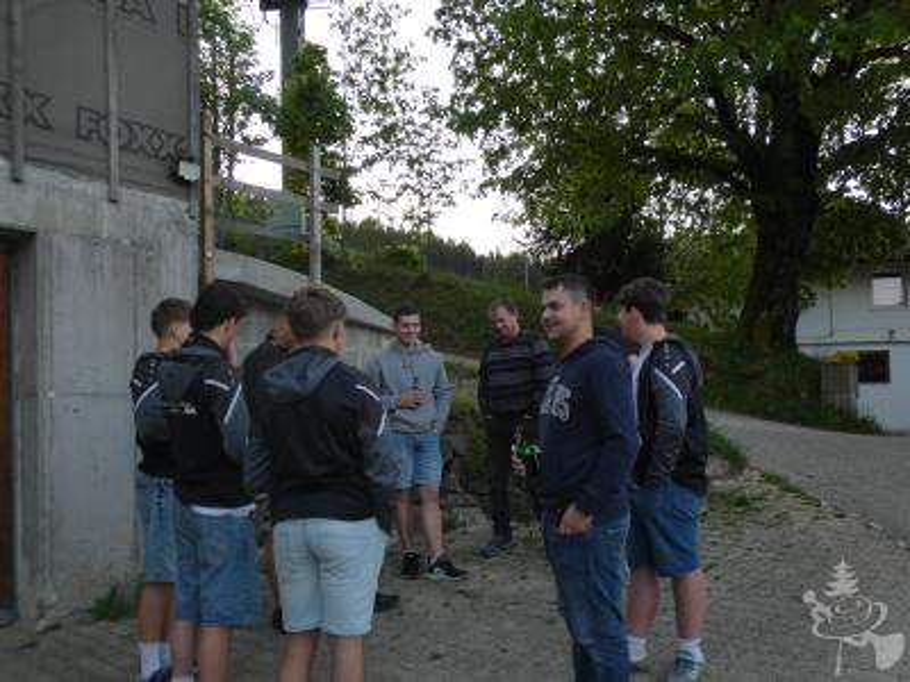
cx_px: 455
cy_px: 341
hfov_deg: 58.4
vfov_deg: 45.4
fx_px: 815
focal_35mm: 31
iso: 100
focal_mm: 5.5
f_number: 3.3
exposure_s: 1/80
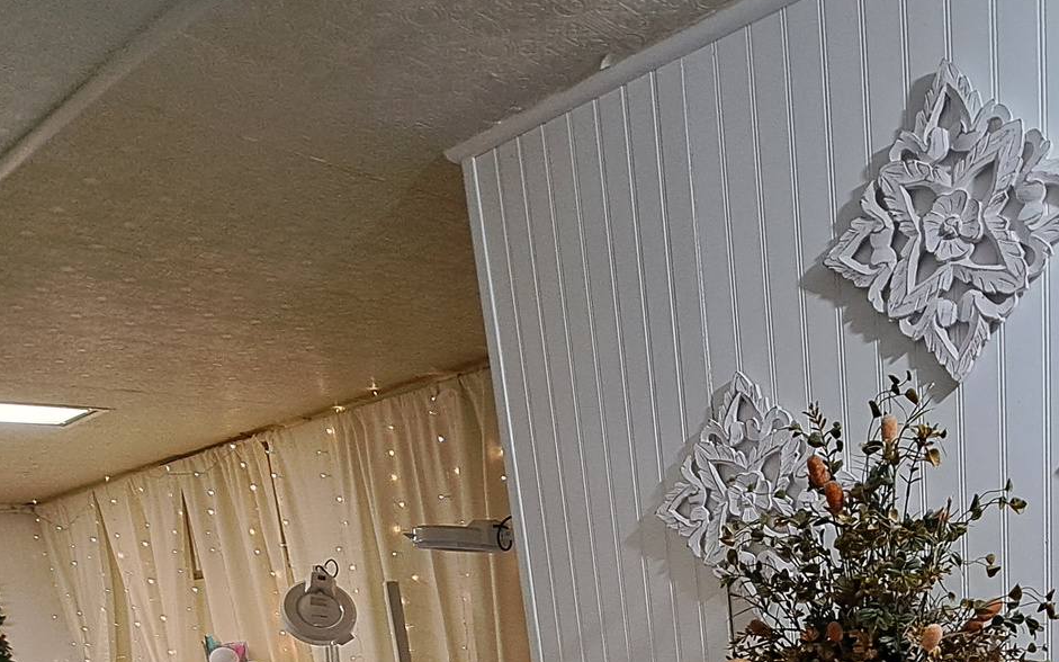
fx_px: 866
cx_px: 753
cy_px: 821
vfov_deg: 33.1
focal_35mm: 30
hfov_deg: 60.5
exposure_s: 1/40
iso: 80
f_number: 2.2
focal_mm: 1.74
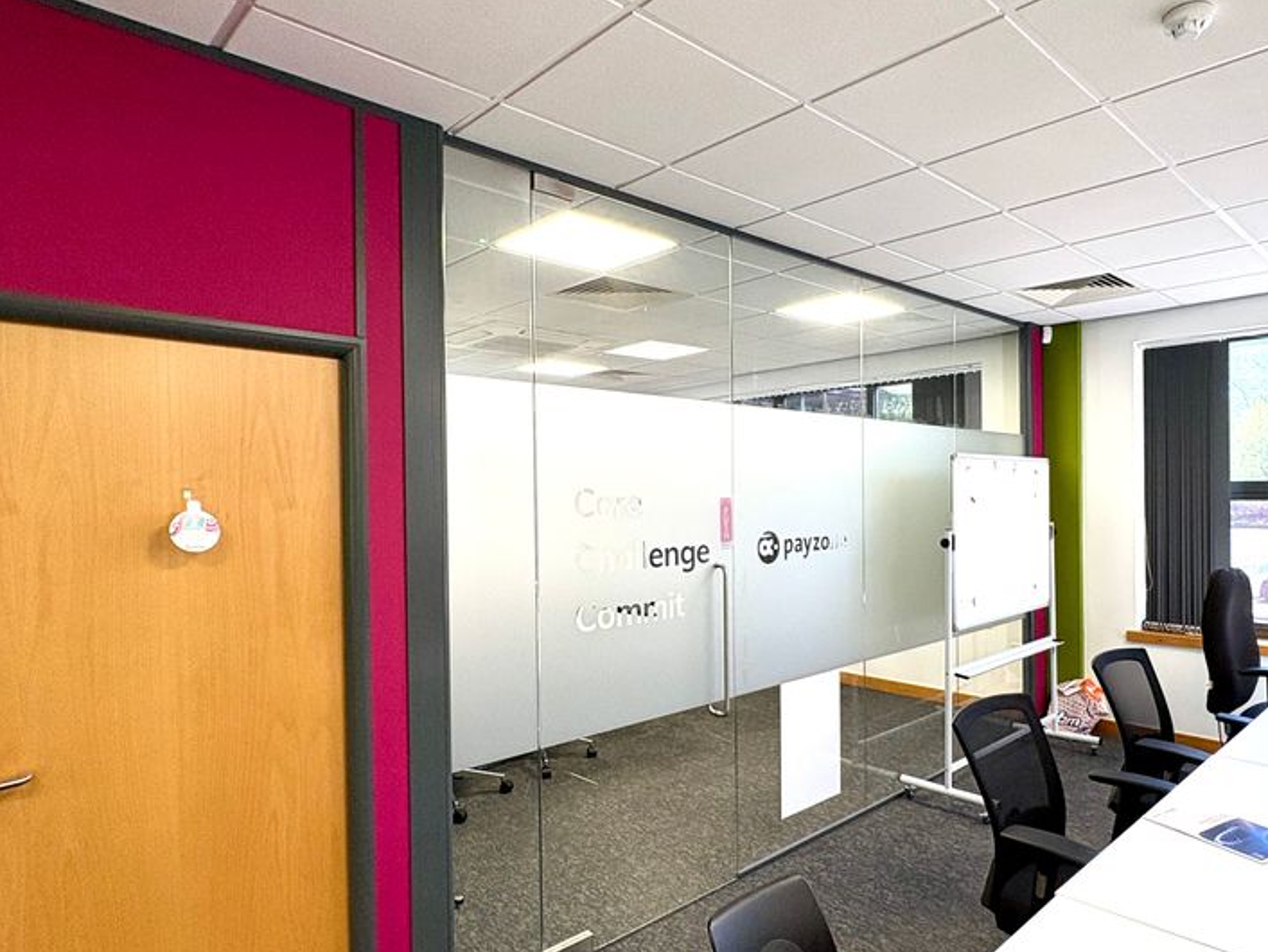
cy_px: 498
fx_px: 806
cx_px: 763
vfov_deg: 61.1
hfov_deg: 75.5
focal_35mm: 22
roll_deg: +0.9
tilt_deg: +0.1
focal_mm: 2.22
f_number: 2.2
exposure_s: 1/100
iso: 160
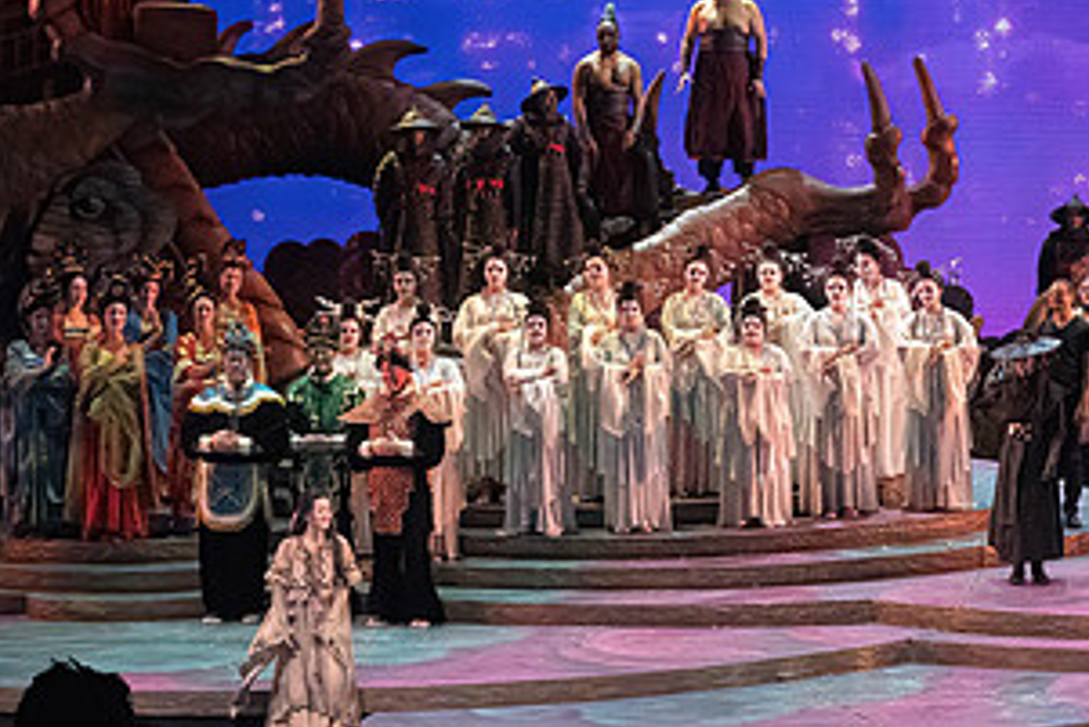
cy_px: 161
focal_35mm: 135
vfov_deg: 10.1
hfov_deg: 15.1
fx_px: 4086
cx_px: 923
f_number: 10
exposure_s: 1/1000
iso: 20000
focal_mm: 70
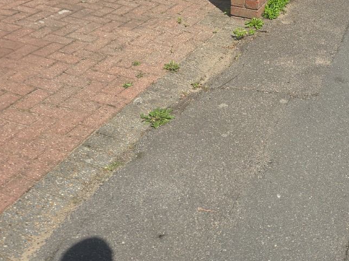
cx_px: 260
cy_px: 145
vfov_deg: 33.5
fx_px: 433
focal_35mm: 43
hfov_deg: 42.6
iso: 12
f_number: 1.7
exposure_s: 1/850
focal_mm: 6.3
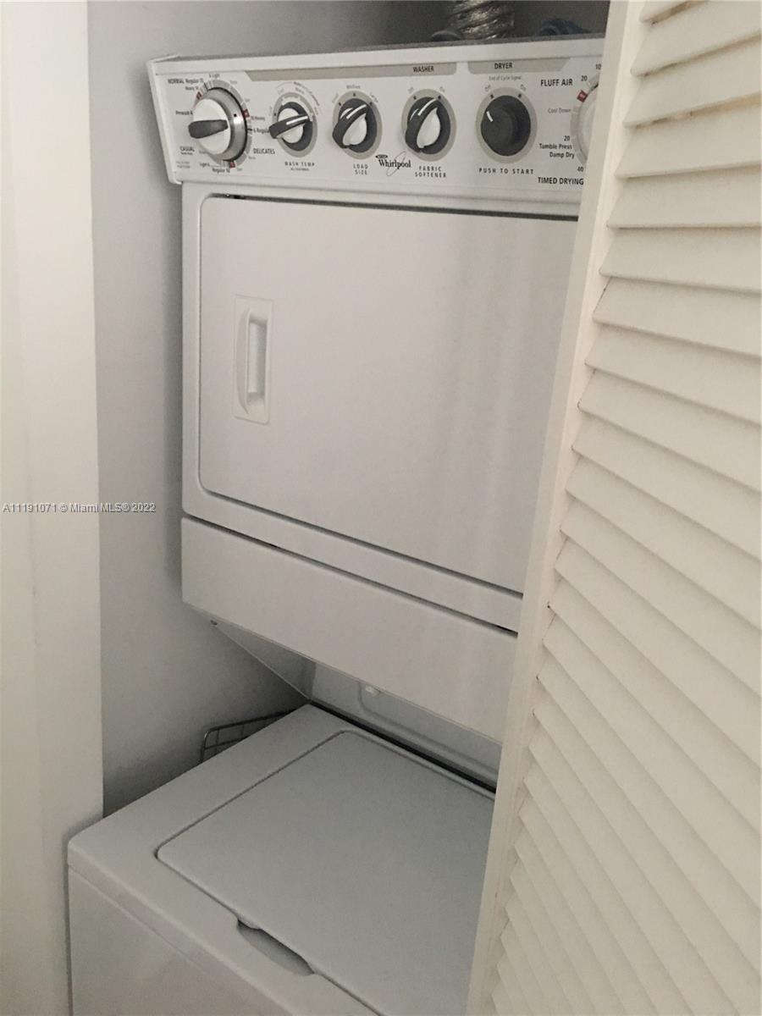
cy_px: 508
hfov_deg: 48.2
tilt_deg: -15.4
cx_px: 381
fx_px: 851
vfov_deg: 61.7
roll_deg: -4.6
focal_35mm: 29
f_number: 2.2
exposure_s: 1/4
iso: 125
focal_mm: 4.15
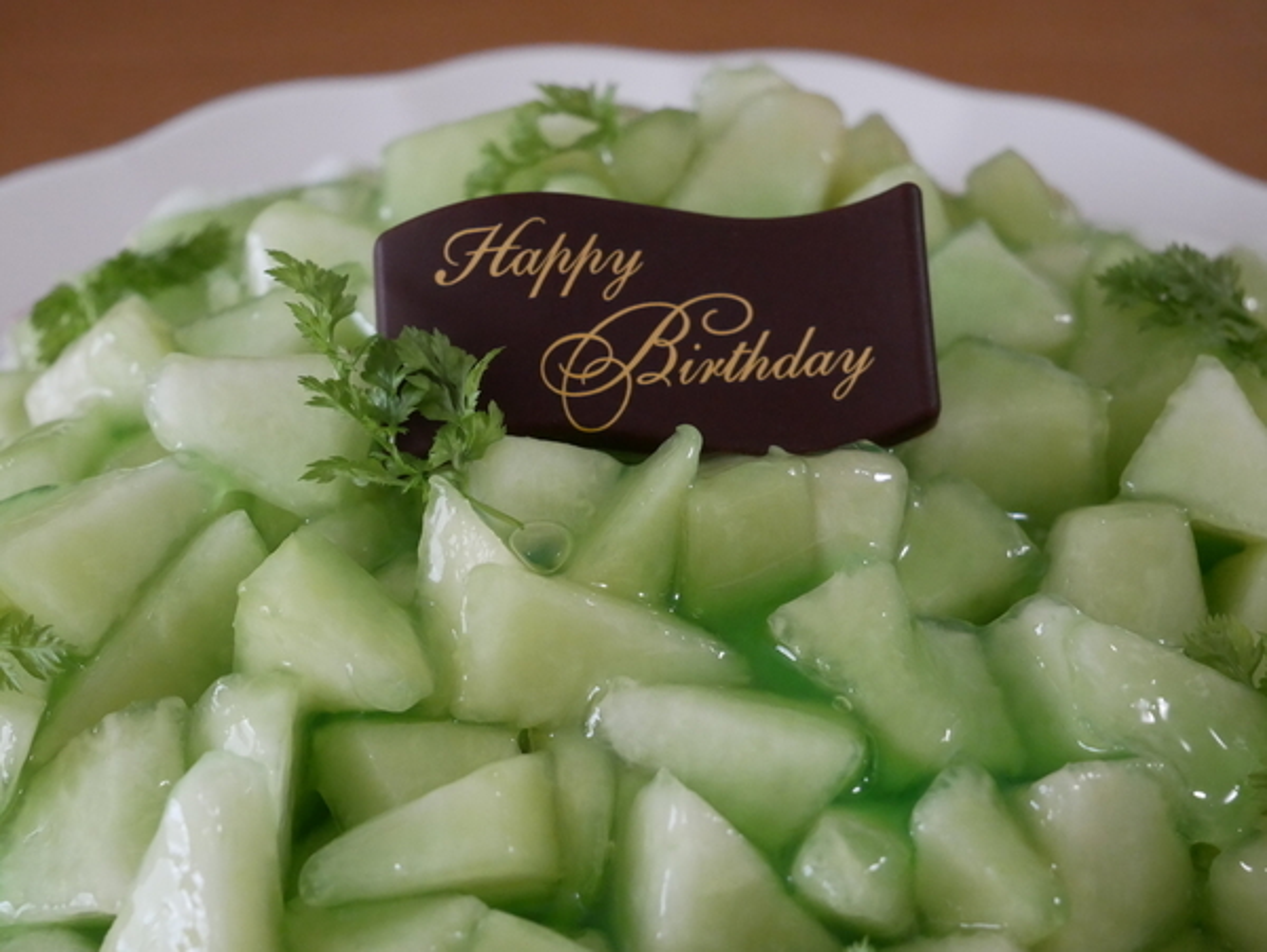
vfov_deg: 17.2
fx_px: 3150
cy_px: 476
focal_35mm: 86
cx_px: 634
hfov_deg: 22.7
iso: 3200
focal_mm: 43
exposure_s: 1/60
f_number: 5.6
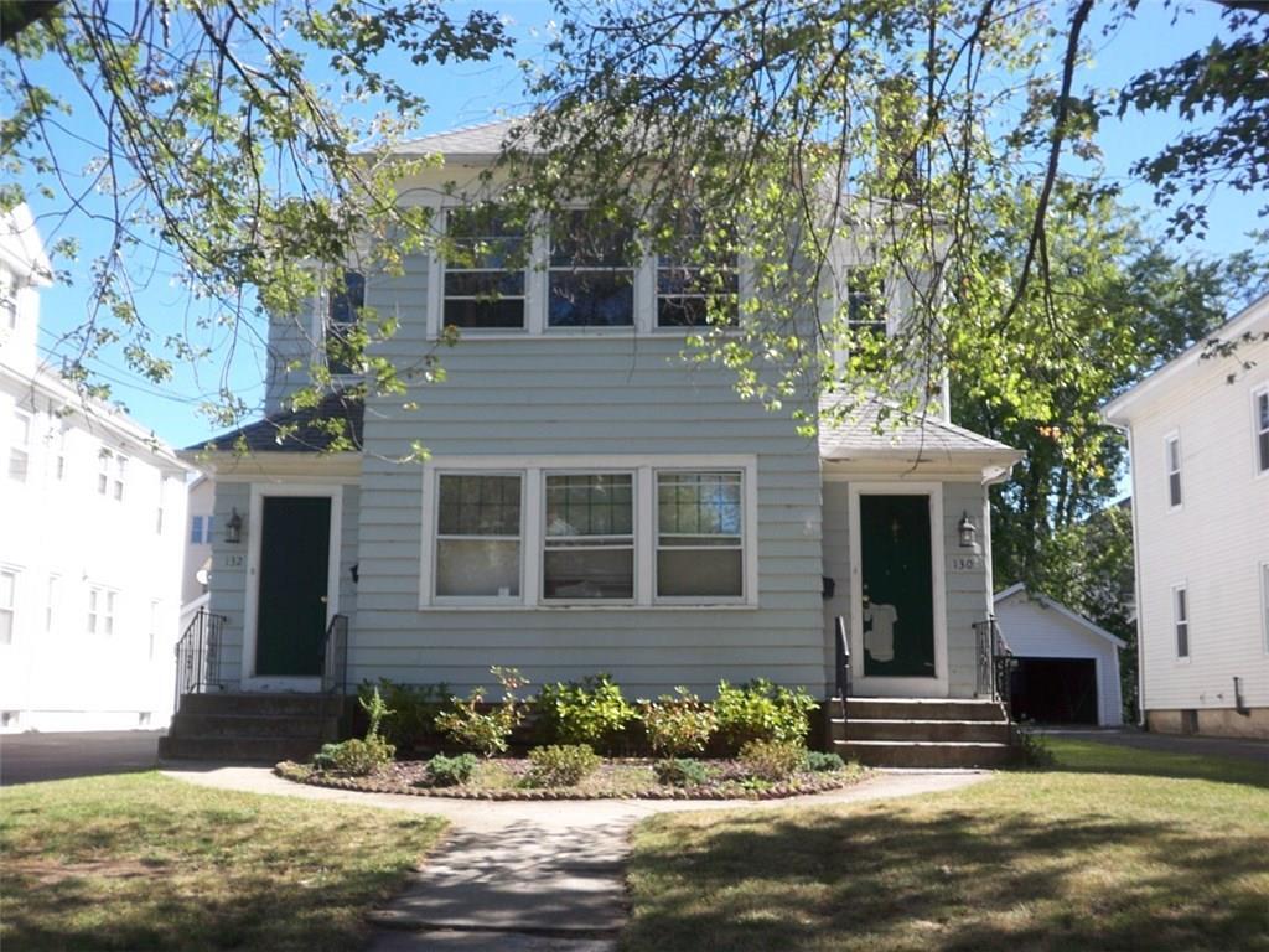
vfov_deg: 36.8
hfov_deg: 47.9
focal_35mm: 39
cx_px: 634
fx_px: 1430
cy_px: 476
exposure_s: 1/160
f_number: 3.9
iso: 50
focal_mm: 6.4
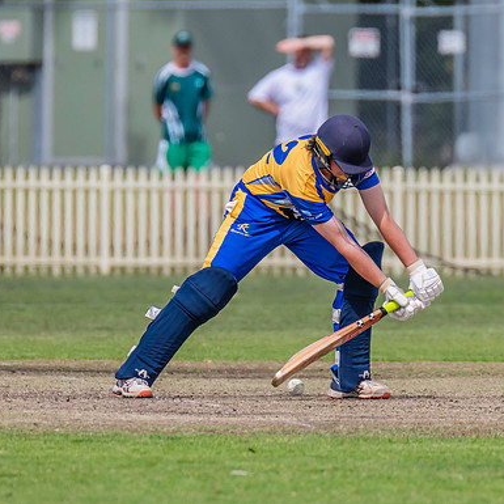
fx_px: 14397
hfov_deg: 2.0
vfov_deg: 2.0
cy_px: 217
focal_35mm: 874
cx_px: 319
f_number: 7.1
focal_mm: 600
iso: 800
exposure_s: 1/2500
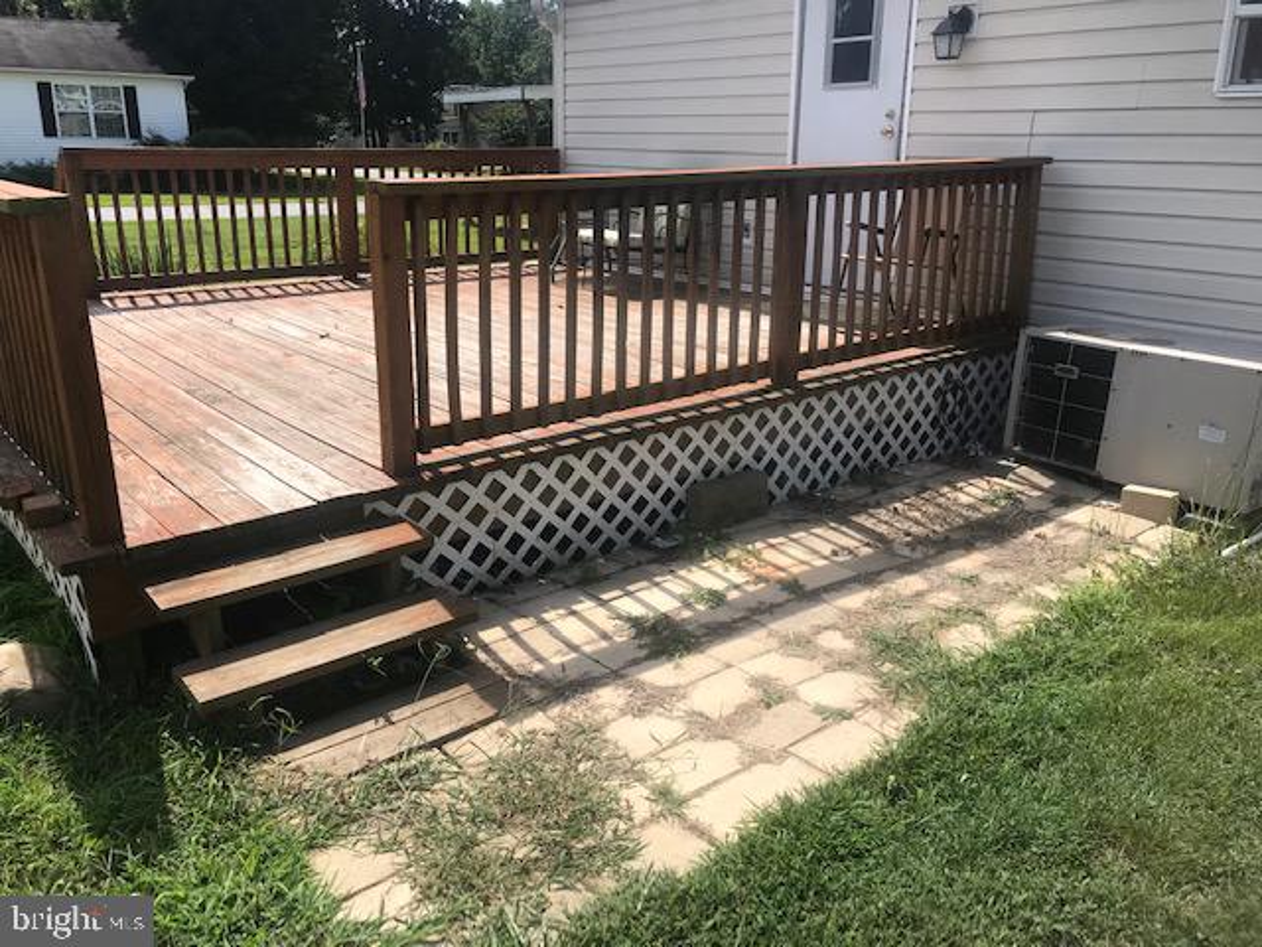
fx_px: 1021
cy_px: 474
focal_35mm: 28
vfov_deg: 49.7
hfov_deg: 63.4
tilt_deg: -15.2
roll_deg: -1.5
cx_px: 631
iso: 20
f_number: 1.8
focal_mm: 3.99
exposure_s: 1/1742
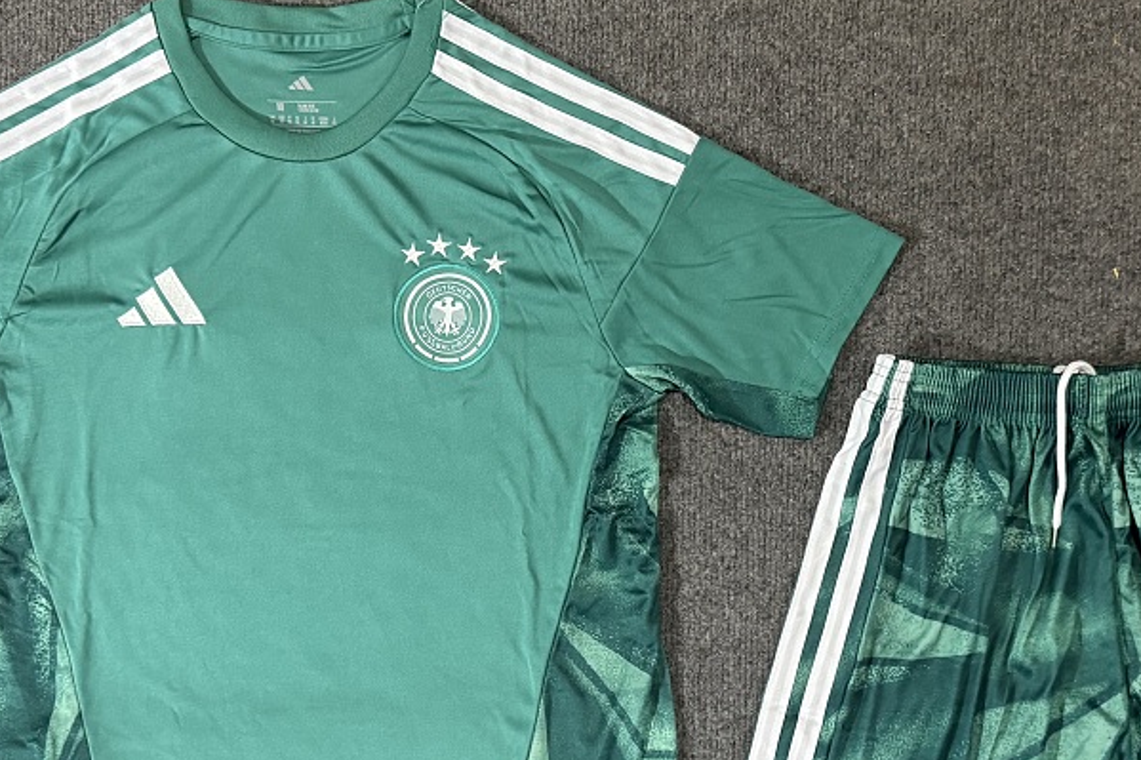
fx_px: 1426
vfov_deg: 29.8
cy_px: 461
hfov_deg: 43.5
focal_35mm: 45
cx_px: 636
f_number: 1.78
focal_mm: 6.76
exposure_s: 1/50
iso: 500
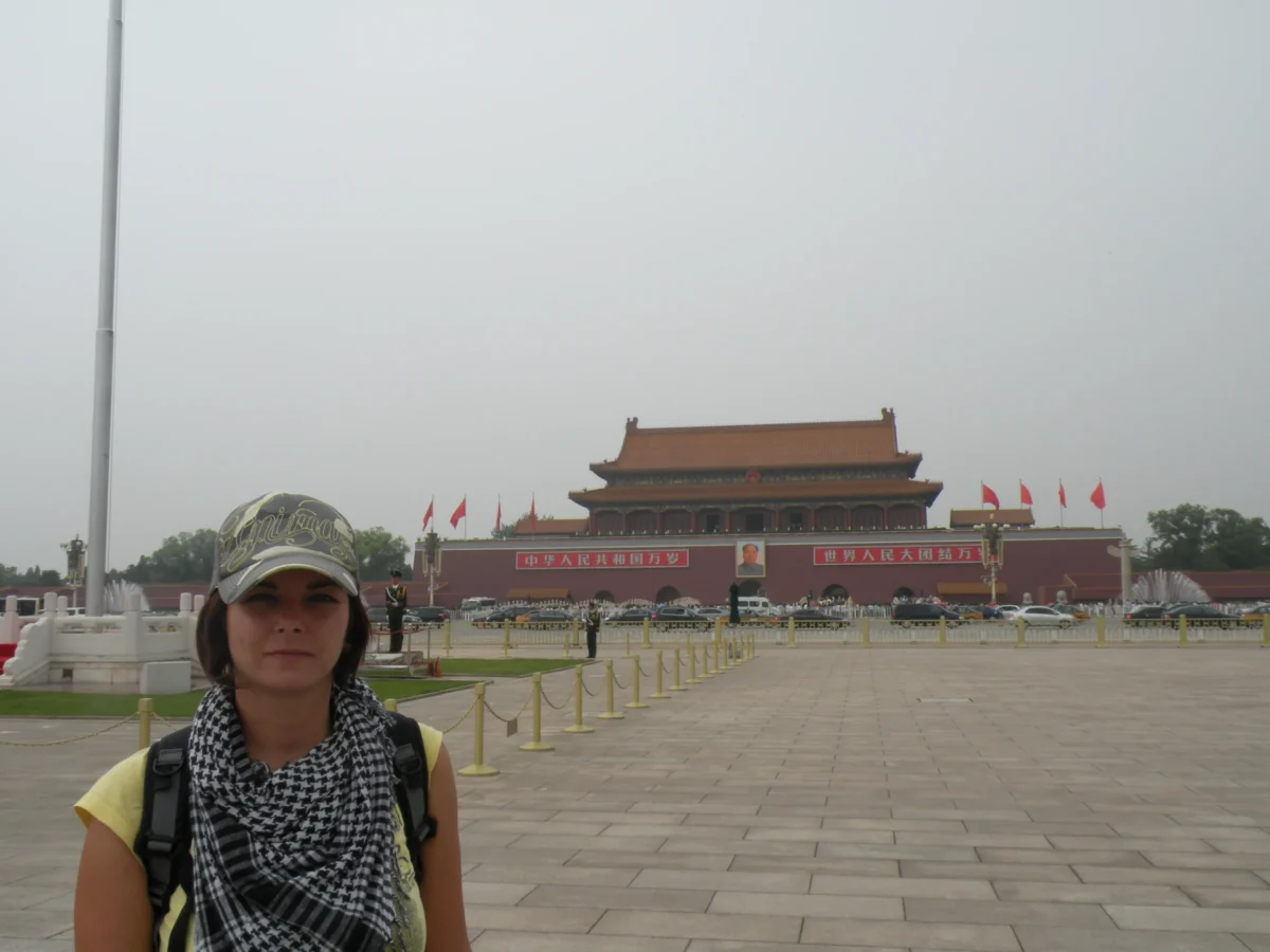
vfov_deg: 42.9
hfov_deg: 55.4
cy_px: 476
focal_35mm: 33
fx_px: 1211
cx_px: 635
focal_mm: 5.8
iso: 64
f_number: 7.1
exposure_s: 1/299
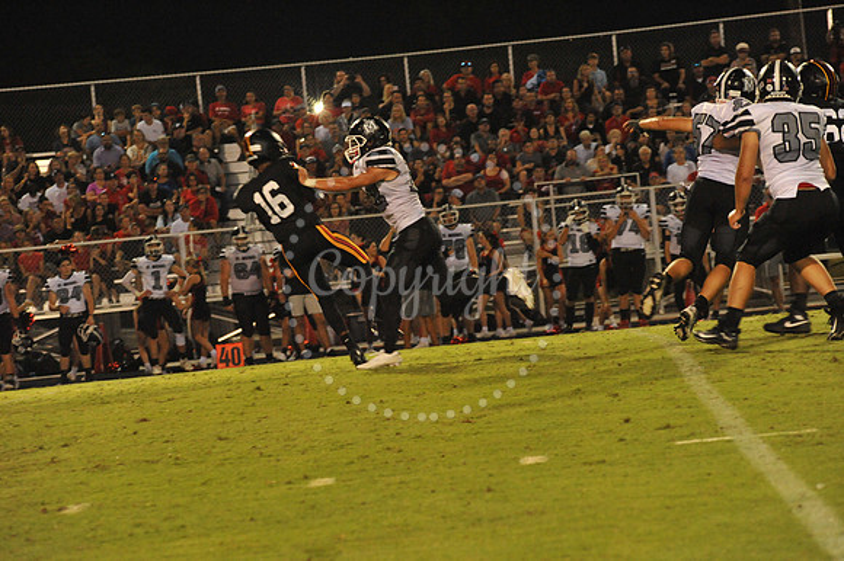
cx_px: 422
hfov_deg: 12.1
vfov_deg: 8.1
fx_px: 3983
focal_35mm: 170
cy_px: 280
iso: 6400
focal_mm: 170
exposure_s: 1/200
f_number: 5.6
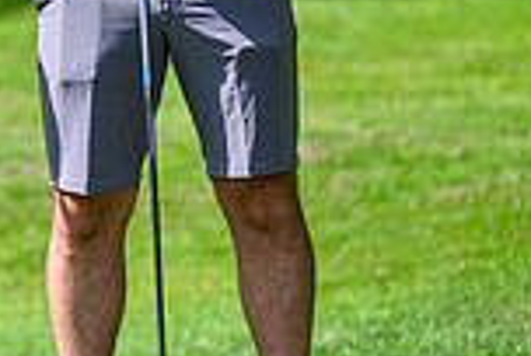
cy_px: -99
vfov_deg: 2.1
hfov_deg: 3.1
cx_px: -423
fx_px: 9857
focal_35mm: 667
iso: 500
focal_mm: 175
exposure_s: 1/2500
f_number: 4
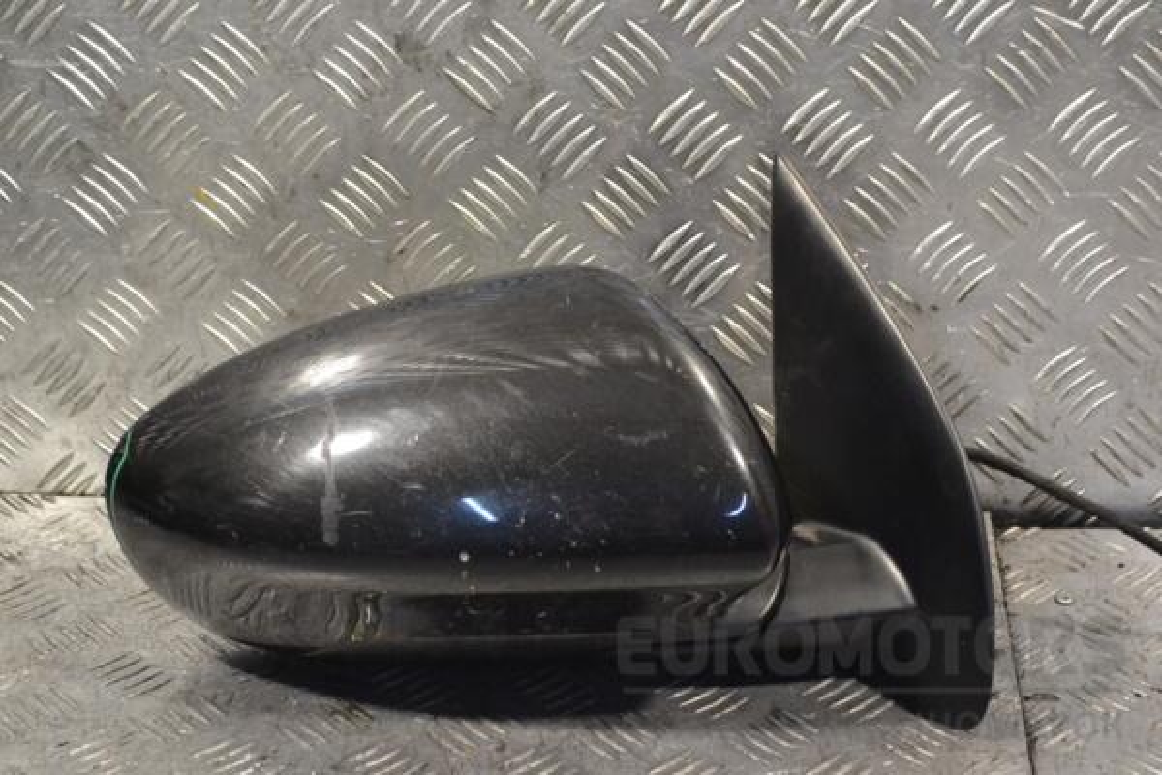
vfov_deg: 18.9
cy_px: 388
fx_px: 2324
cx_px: 581
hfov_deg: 28.1
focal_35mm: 72
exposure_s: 1/250
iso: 3200
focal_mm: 48
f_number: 8
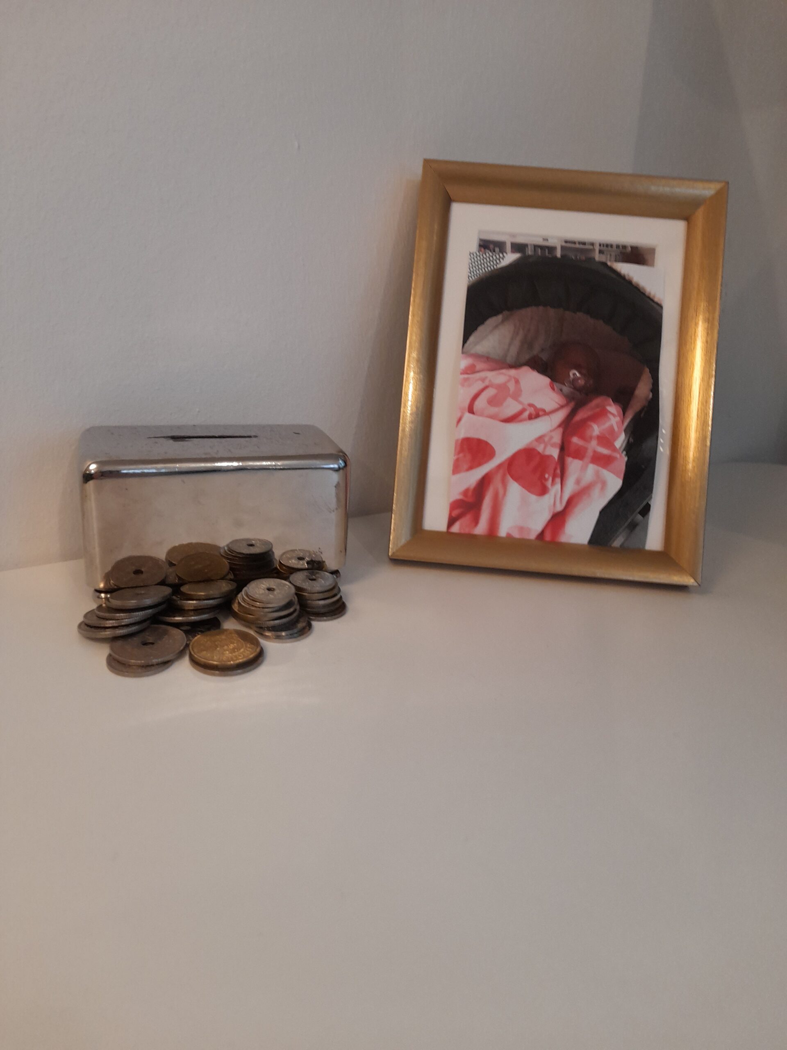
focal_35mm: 25
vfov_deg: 69.4
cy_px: 525
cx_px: 394
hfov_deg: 54.9
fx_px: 758
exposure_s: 1/50
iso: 160
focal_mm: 4.6
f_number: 2
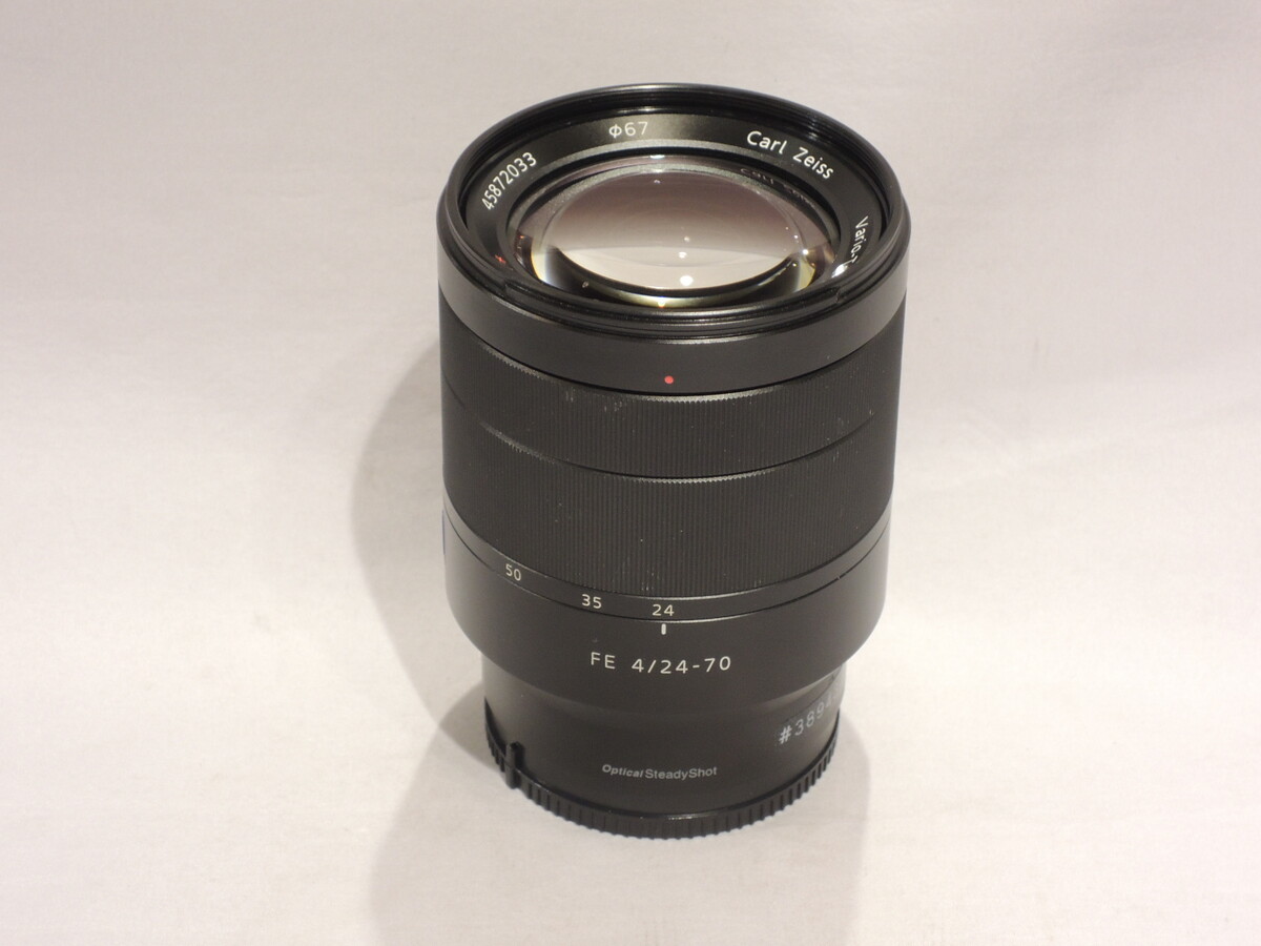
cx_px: 630
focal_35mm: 100
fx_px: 3643
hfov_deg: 19.6
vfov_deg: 14.8
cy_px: 473
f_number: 4.9
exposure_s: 1/50
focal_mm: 17.9
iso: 400
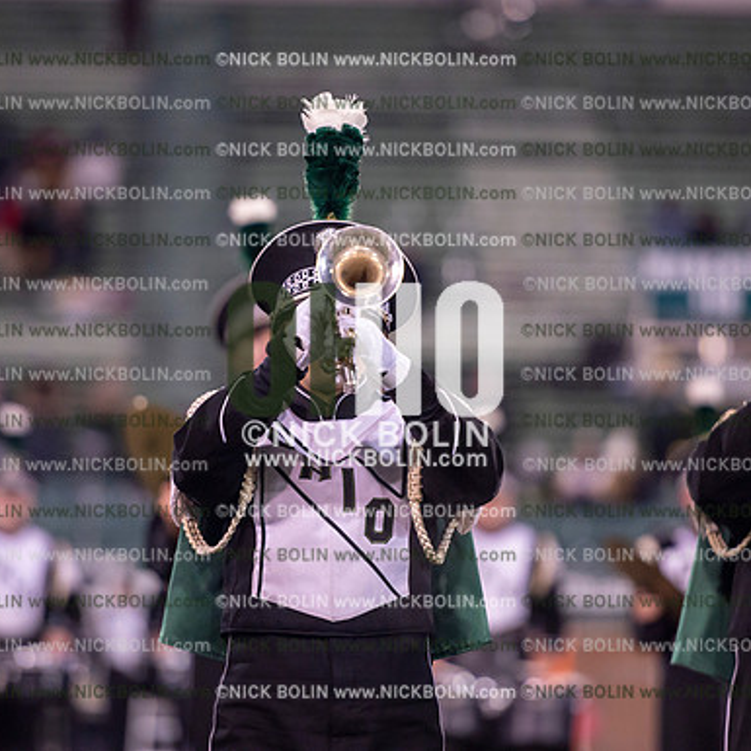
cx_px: 365
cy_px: 376
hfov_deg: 7.0
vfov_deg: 7.0
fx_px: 6136
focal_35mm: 250
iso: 2500
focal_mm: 195
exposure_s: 1/1250
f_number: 2.8
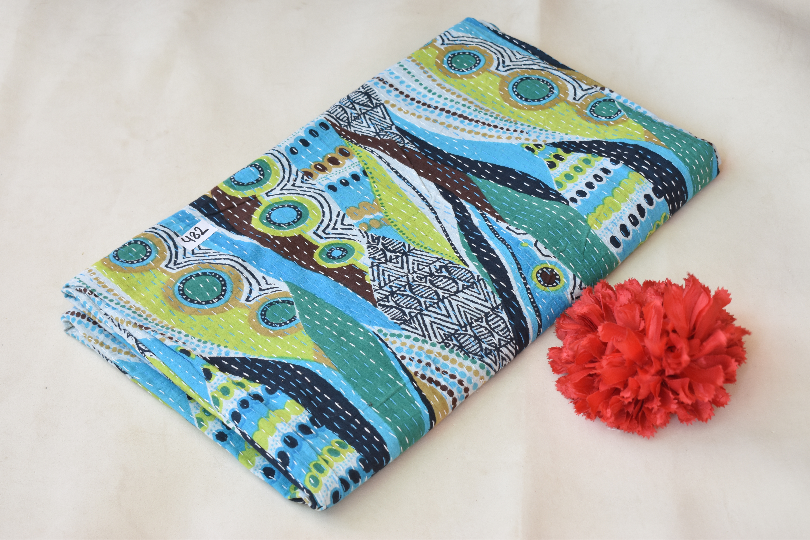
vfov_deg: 20.2
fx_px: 1519
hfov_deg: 29.9
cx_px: 405
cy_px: 270
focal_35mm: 68
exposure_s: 1/60
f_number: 5.6
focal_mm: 45
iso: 320
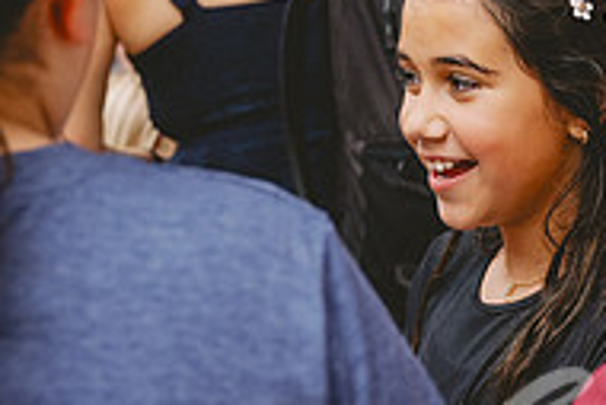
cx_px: 408
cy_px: 187
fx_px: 2780
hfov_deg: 12.4
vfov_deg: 8.3
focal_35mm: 165
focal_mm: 54
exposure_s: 1/640
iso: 1250
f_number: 4.5
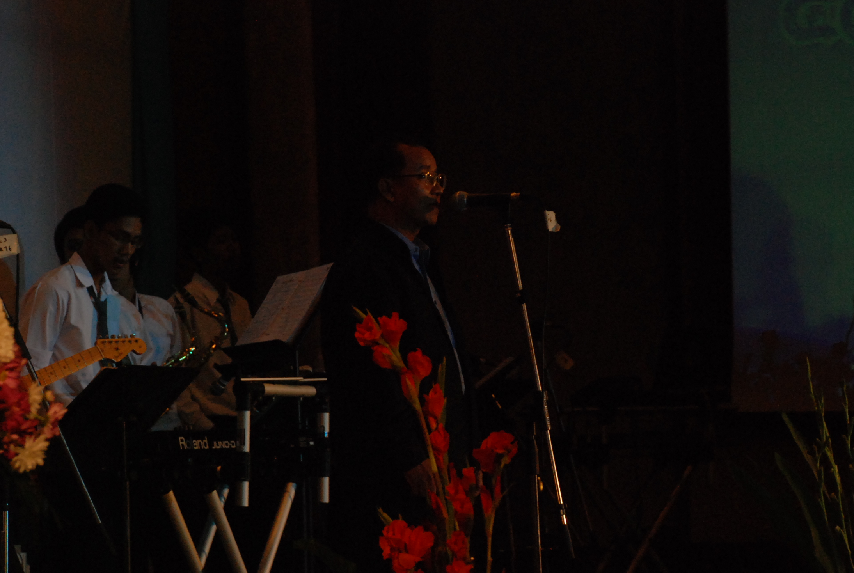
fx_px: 3114
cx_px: 472
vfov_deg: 10.5
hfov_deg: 15.6
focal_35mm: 131
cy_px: 332
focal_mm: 66
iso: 1000
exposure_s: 1/125
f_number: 5.6
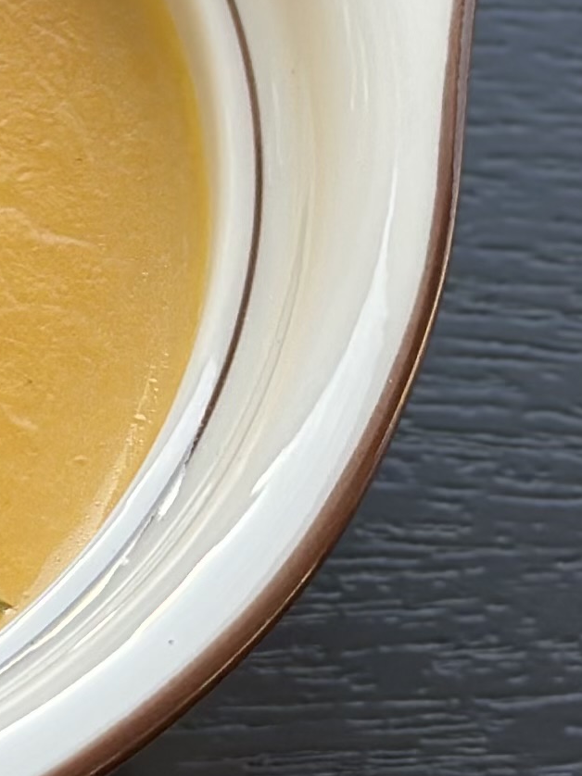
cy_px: -50
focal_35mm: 231
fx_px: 5181
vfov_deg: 8.5
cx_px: -614
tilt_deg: -55.5
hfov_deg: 6.2
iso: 80
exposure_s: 1/417
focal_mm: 6.86
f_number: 1.78
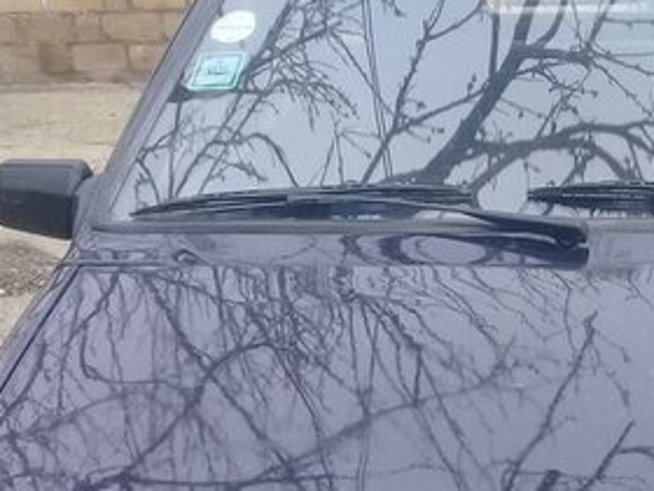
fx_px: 1379
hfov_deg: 25.8
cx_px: 591
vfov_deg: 19.4
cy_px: 530
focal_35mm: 73
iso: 50
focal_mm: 3.3
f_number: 2.2
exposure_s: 1/173
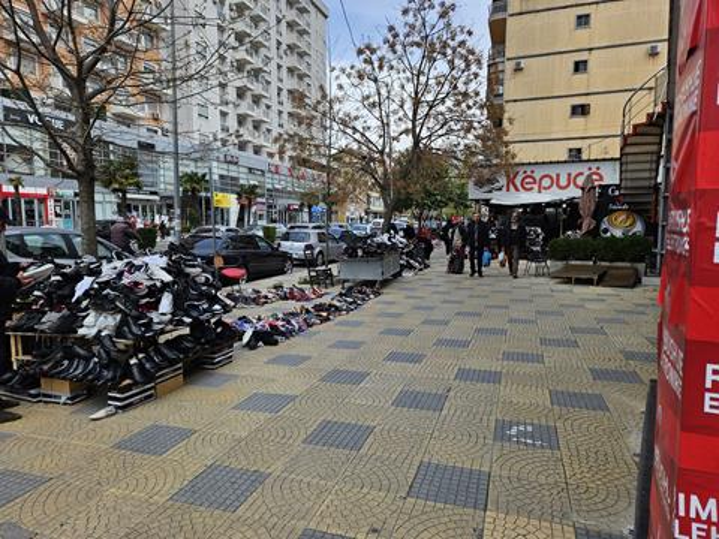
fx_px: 478
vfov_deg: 58.9
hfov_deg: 73.9
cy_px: 270
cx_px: 360
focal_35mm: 23
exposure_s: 1/1055
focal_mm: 5.4
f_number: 1.8
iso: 25
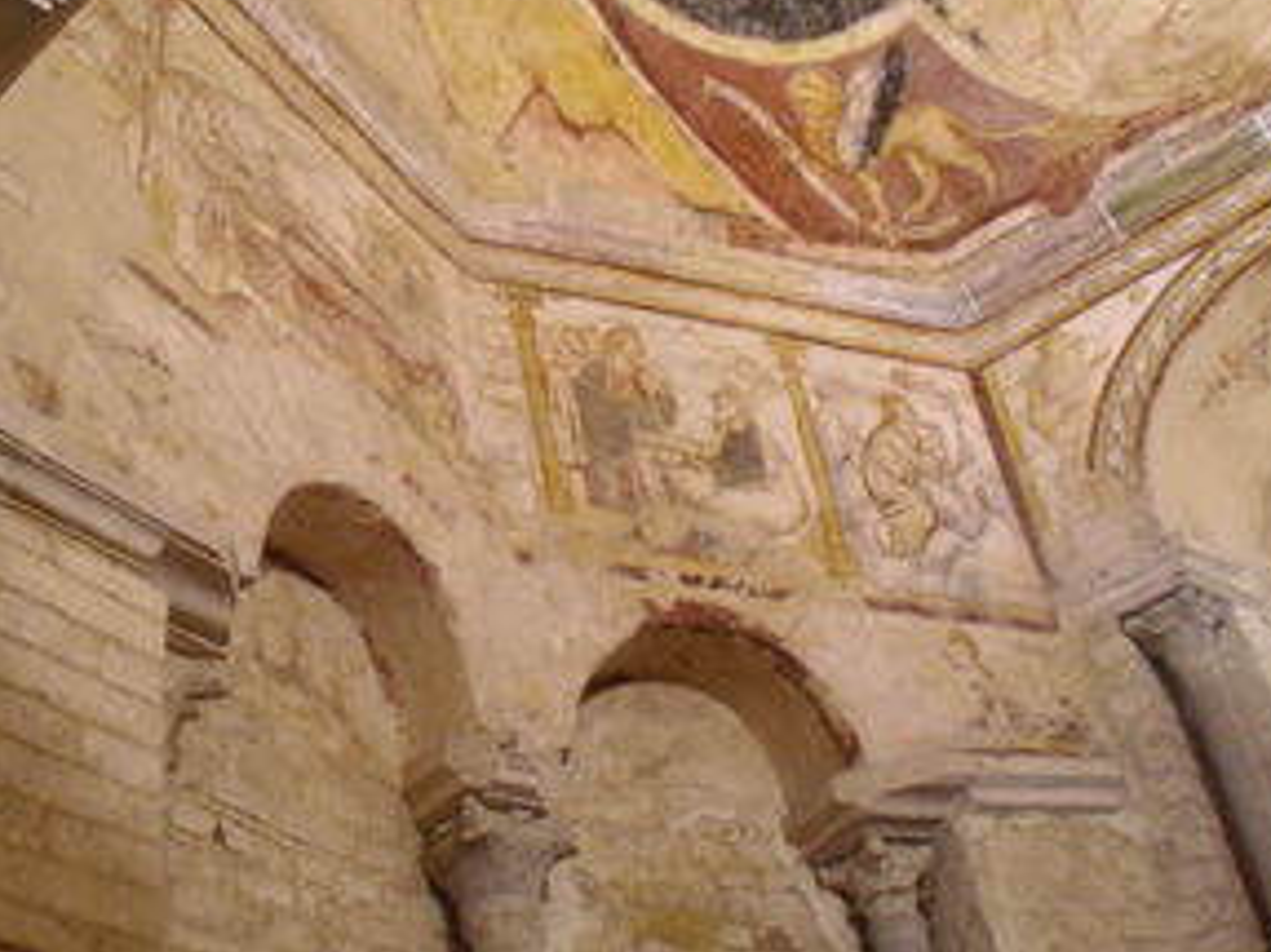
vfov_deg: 36.4
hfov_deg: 47.7
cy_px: 629
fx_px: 1431
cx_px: 523
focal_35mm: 39
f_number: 2.6
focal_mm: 4.65
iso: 400
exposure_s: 1/15
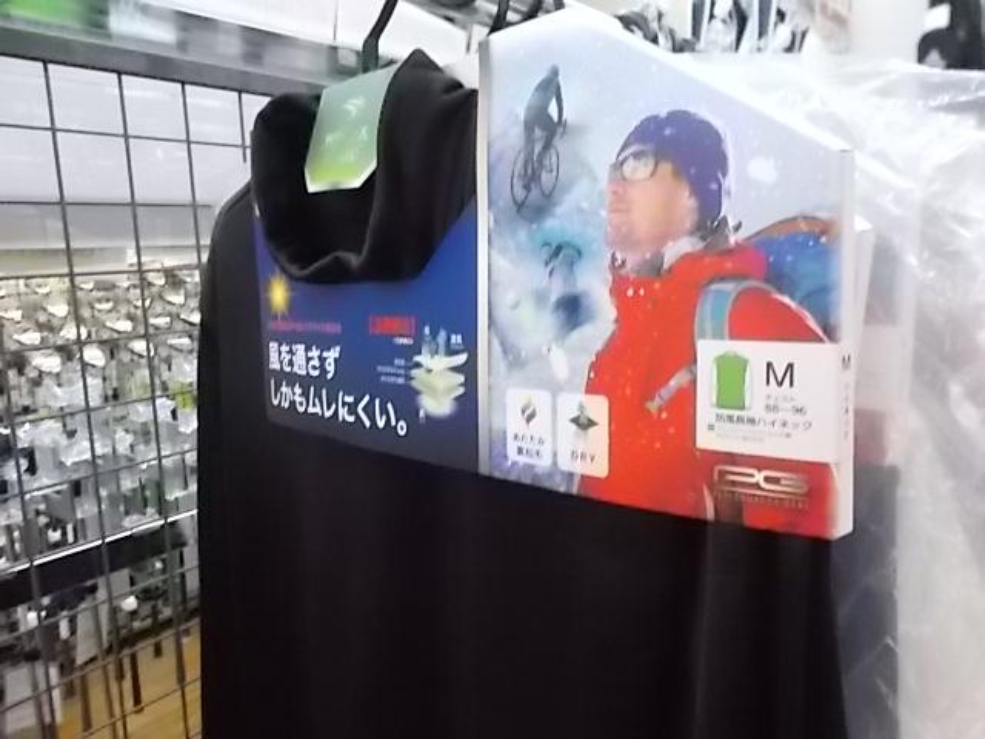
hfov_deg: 67.3
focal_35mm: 26
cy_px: 370
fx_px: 740
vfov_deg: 53.1
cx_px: 492
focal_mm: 4.6
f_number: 3.2
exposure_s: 1/125
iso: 800
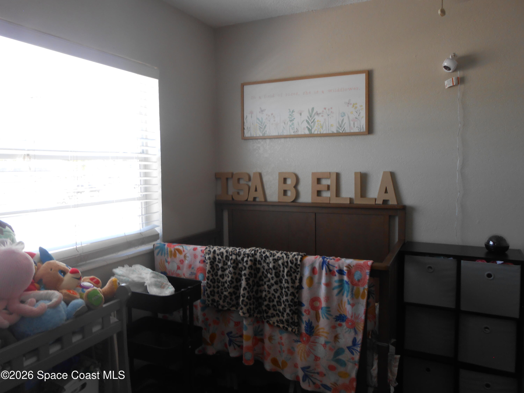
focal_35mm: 26
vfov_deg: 53.1
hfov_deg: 67.3
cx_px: 262
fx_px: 394
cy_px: 196
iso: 100
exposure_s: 1/30
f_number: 3.5
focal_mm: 4.6
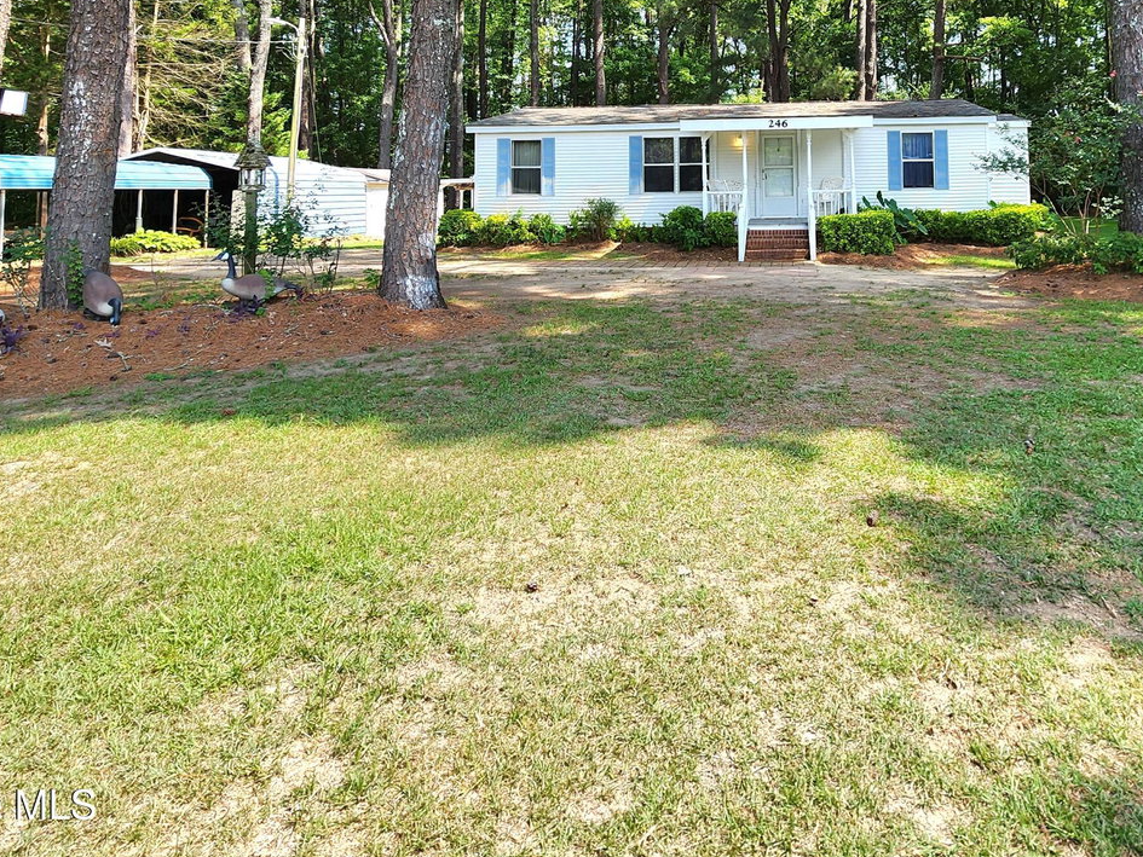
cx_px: 755
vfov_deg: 55.8
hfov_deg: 74.2
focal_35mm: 22
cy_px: 146
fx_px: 727
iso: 50
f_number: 2.2
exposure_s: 1/625
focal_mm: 2.2
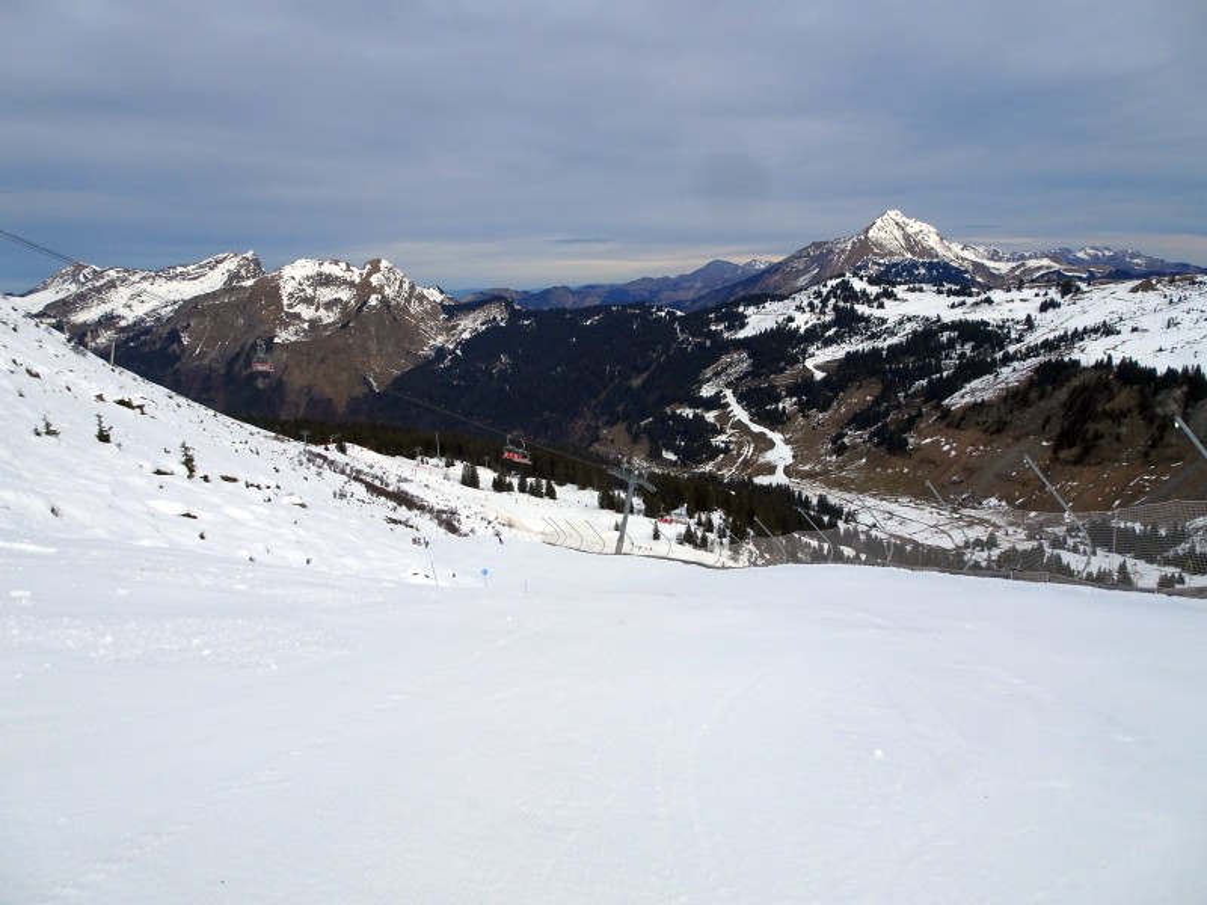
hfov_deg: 71.6
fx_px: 837
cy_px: 452
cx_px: 604
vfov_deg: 56.8
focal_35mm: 24
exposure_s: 1/400
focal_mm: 4.1
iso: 80
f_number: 3.5
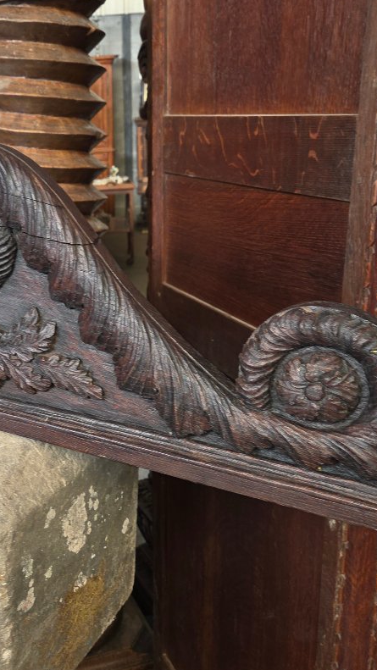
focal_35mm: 38
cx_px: 66
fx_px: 675
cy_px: 324
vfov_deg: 52.8
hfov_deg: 30.3
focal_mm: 5.4
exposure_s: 1/60
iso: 80
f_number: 1.8
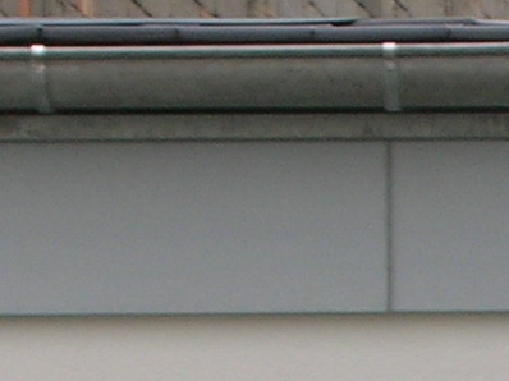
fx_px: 5320
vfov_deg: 4.0
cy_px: 917
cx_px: 767
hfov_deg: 5.4
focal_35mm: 362
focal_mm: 10.4
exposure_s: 1/29.2
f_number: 6.1
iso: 50
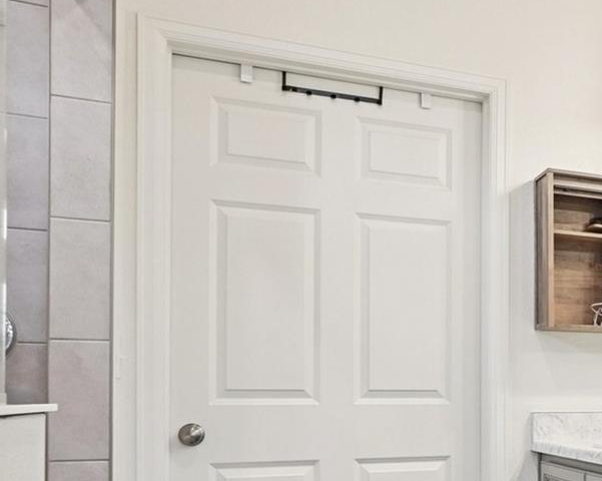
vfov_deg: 32.2
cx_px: 737
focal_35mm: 45
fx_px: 801
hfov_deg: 33.0
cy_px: 408
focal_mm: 12
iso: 400
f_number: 8
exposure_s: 1/25
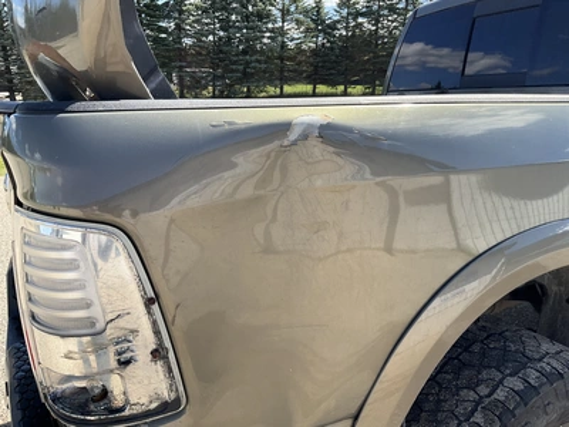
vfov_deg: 48.2
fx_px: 477
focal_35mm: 29
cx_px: 284
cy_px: 214
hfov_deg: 61.7
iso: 25
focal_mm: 3
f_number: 1.8
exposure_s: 1/599
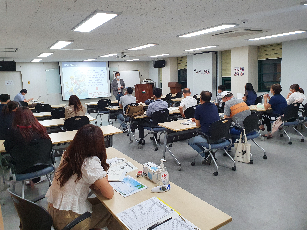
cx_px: 154
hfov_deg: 67.3
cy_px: 115
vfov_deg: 53.1
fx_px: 231
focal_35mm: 26
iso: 160
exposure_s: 1/120
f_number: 2.4
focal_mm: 4.32
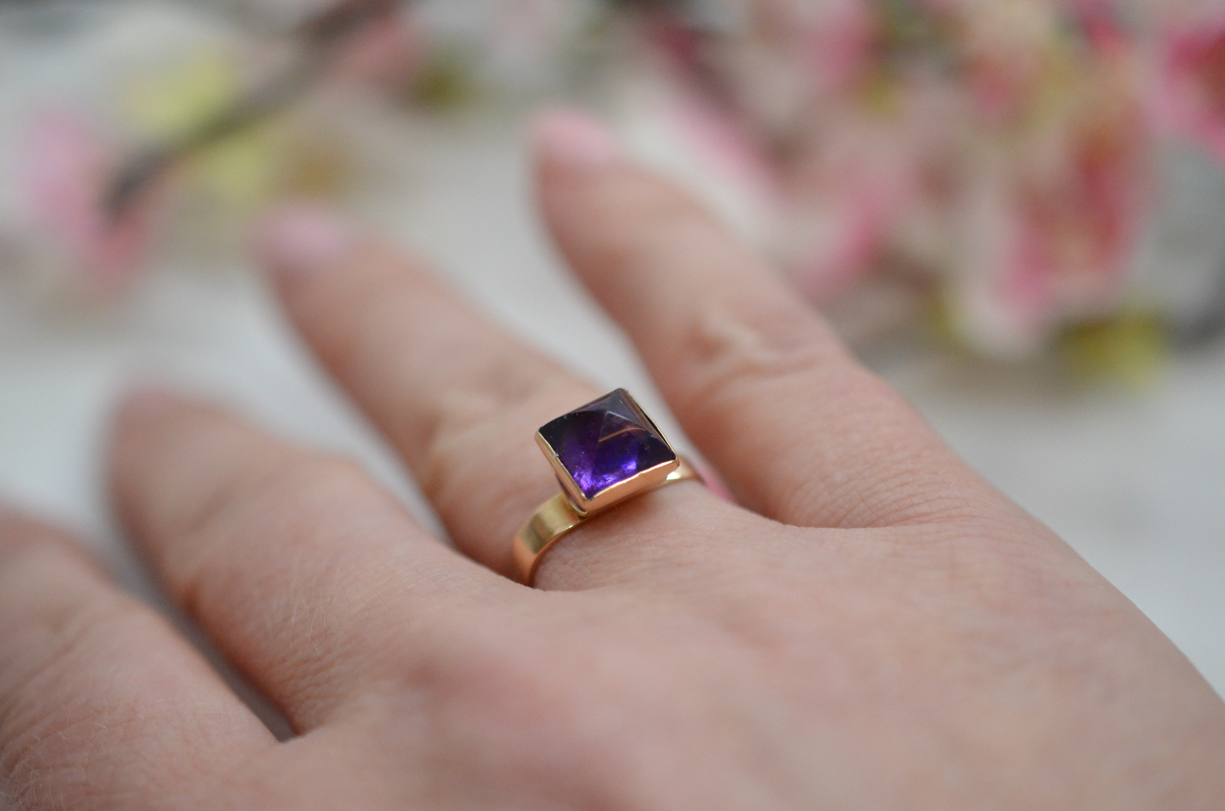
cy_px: 406
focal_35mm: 60
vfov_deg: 22.5
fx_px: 2037
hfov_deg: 33.5
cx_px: 612
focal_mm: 40
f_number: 3.2
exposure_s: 1/4000
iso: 3200
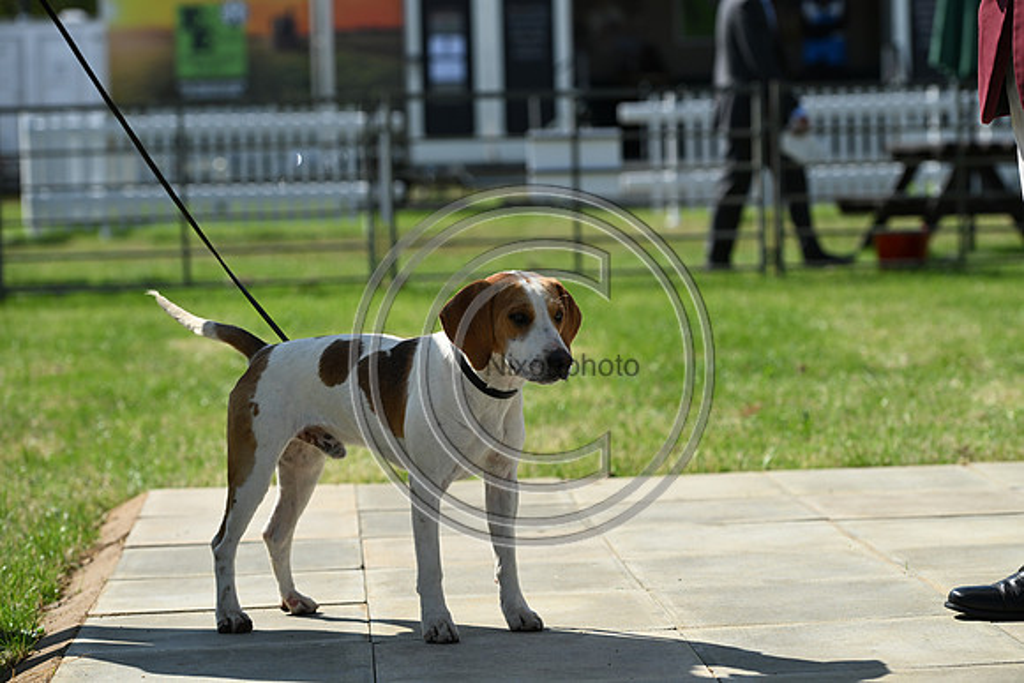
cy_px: 342
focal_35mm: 110
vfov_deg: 12.5
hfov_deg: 18.6
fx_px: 3129
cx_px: 512
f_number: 4.5
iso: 160
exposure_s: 1/1250
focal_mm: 110
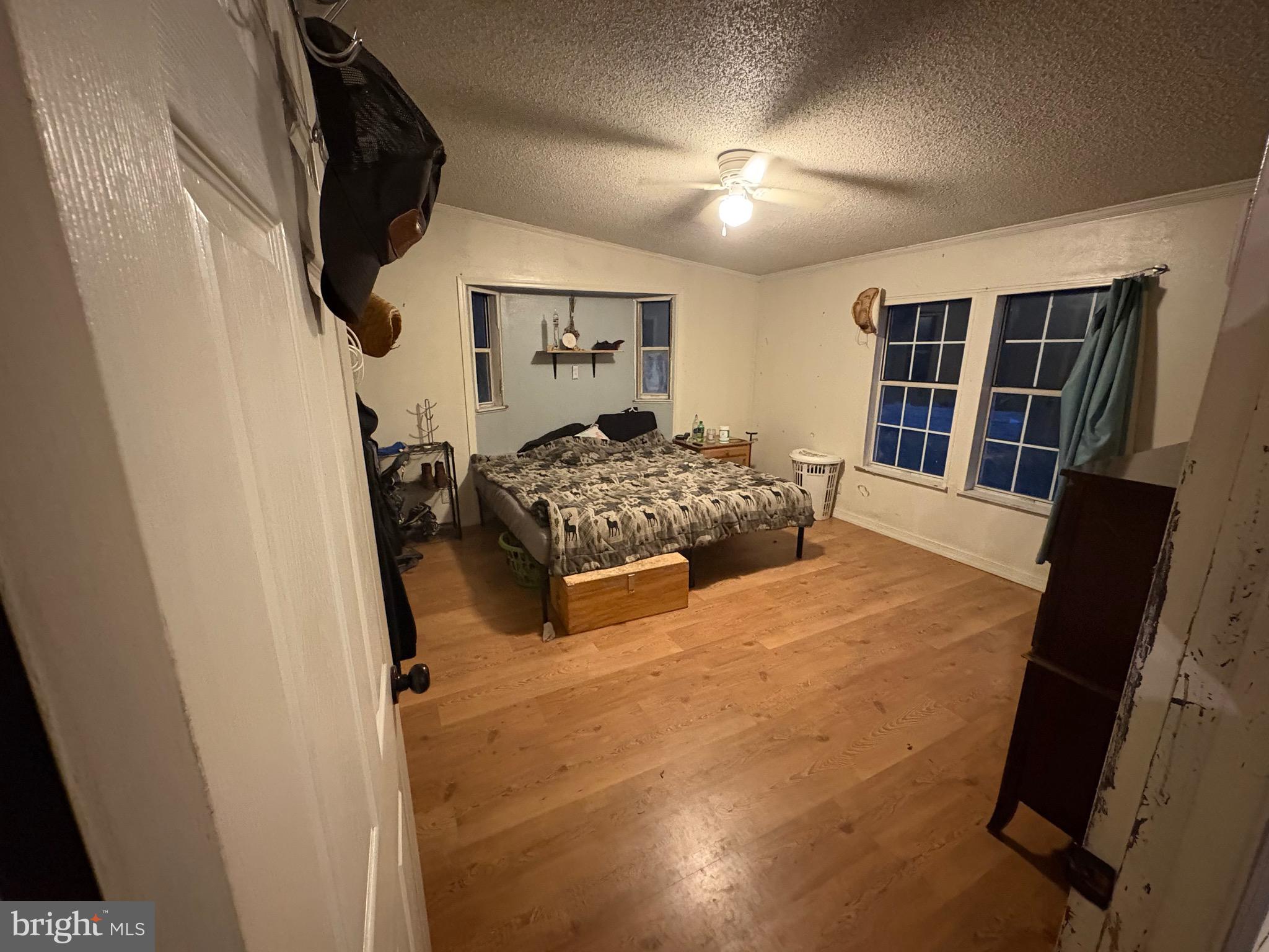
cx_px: 634
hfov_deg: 102.1
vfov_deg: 85.7
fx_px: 513
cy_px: 476
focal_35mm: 14
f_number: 2.2
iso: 1250
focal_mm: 2.22
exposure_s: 1/30
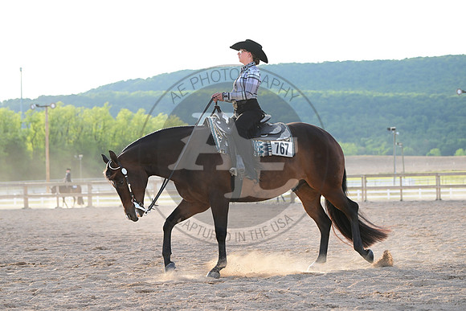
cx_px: 233
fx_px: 1113
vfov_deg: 15.9
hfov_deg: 23.6
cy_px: 156
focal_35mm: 86
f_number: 4.5
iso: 1000
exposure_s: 1/1600
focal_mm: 86
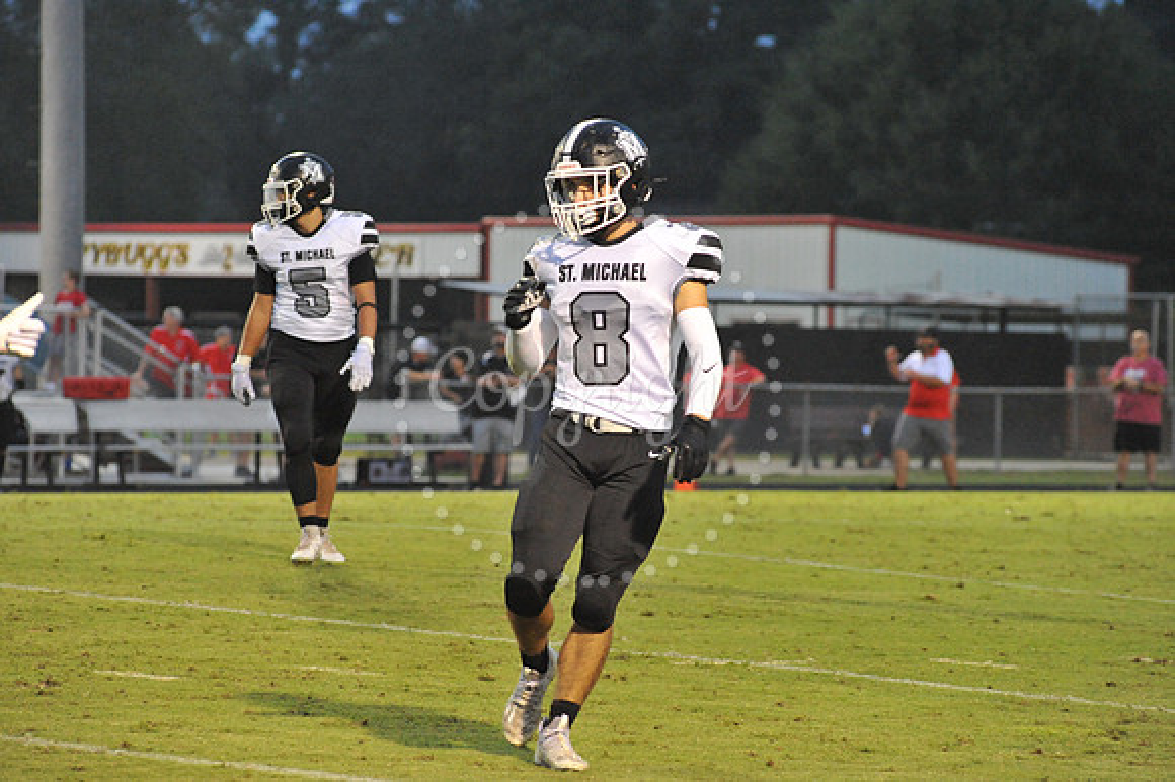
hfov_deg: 10.3
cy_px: 391
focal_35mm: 200
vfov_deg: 6.9
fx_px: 6524
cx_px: 588
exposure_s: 1/200
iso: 6400
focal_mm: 200
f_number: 5.6
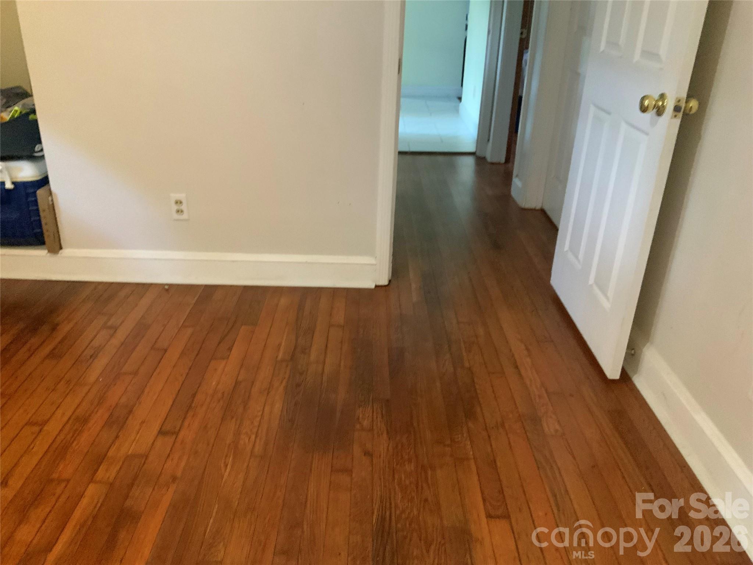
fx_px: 631
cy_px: 282
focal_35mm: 29
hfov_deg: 61.7
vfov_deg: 48.2
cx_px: 376
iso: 320
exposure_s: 1/40
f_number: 1.8
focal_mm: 3
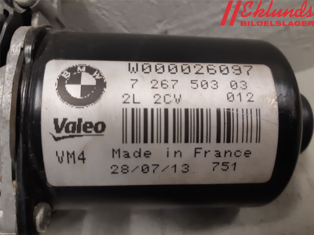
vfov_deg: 53.1
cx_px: 157
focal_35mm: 26
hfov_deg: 67.3
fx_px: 236
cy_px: 118
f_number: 1.7
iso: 125
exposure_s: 1/50
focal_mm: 3.93
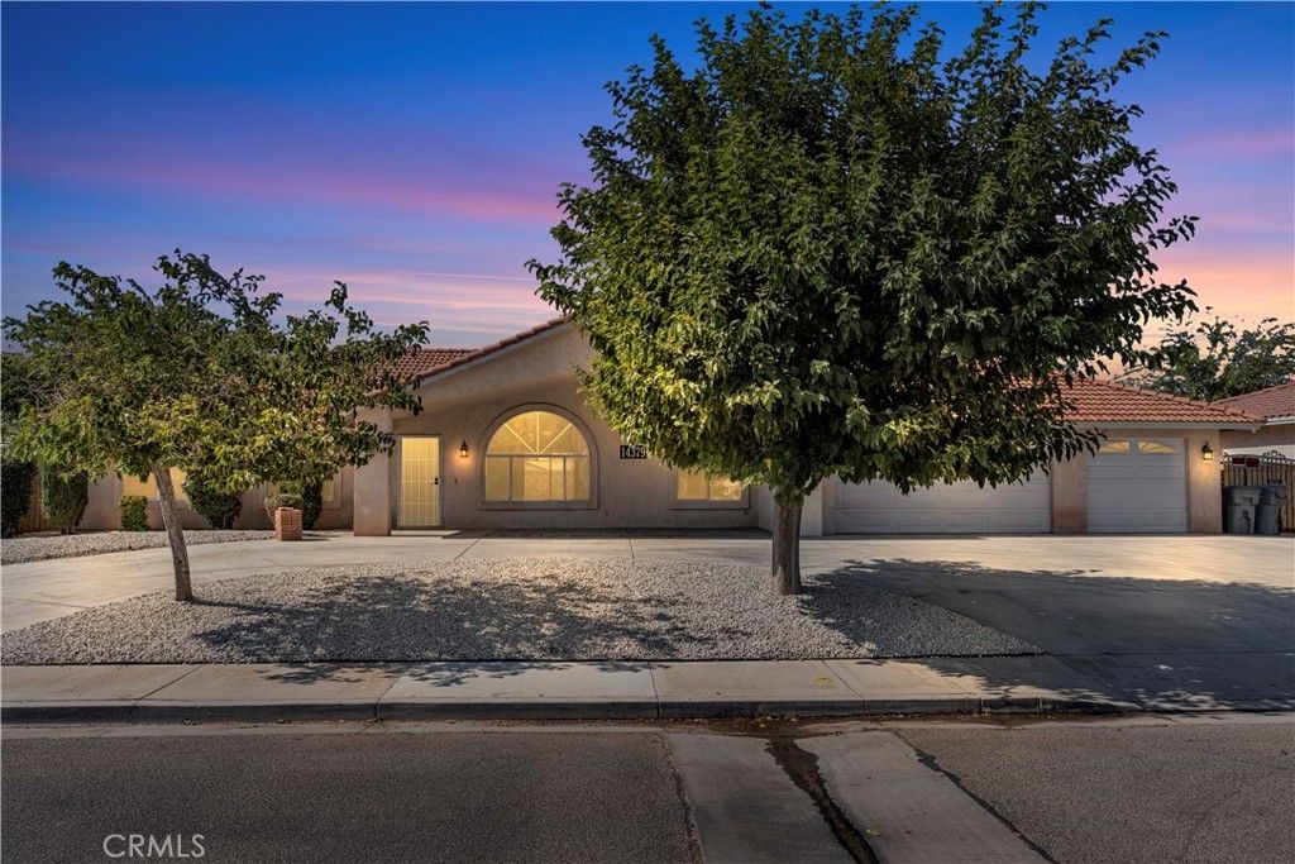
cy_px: 432
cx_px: 648
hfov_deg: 67.4
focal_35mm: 27
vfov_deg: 47.9
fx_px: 971
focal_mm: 27
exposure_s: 1/400
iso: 200
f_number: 8
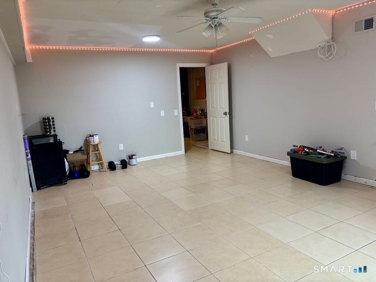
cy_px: 141
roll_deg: +3.2
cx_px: 188
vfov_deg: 53.1
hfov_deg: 67.3
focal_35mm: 26
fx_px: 282
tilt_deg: -8.8
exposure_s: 1/60
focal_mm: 5.96
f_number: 1.6
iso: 80
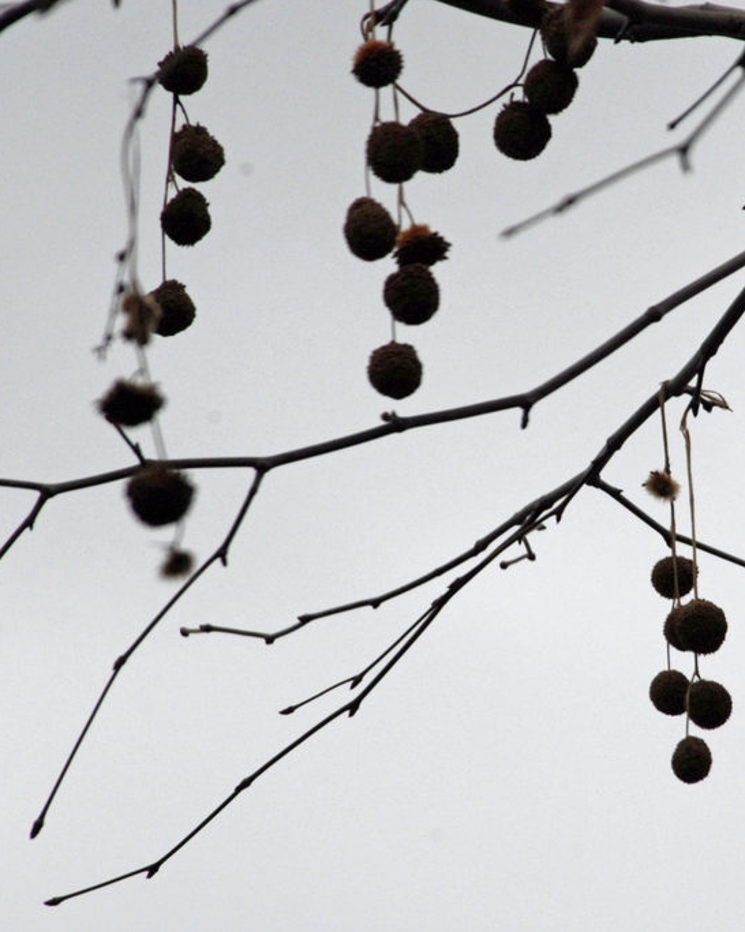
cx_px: 637
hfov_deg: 2.4
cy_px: 466
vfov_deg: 3.1
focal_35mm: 634
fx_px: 17482
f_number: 9
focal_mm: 300
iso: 400
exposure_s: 1/320
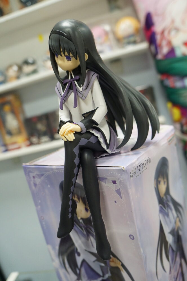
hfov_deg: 45.6
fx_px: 223
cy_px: 140
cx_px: 94
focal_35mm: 28
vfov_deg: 64.6
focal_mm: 19
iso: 1250
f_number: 4
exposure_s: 1/60
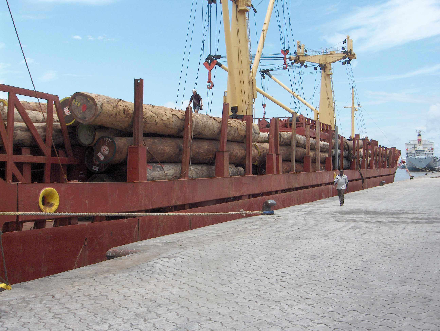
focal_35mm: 39
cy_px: 166
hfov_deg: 47.8
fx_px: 496
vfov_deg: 36.9
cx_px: 220
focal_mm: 8
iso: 100
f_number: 4.8
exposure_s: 1/735
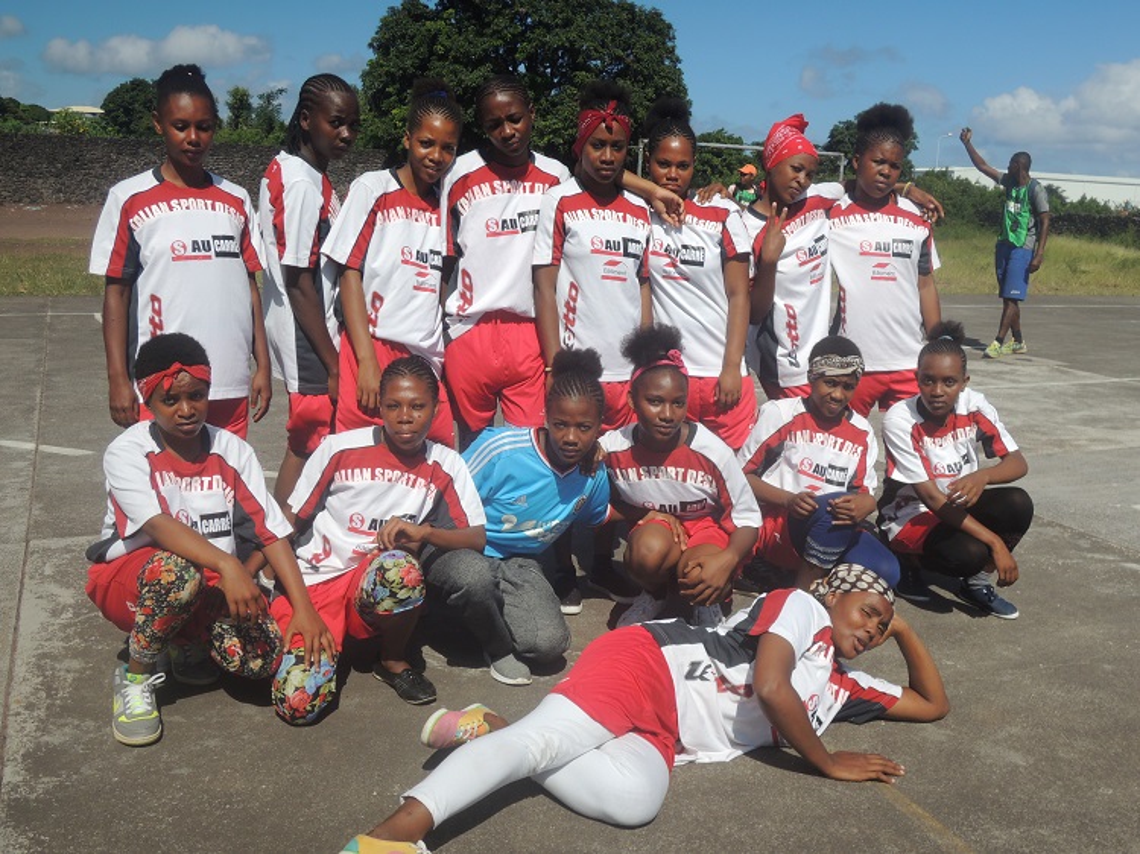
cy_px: 427
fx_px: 1152
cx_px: 570
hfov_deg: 52.6
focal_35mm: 35
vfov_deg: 40.7
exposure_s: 1/1600
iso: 100
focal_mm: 6.3
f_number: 4
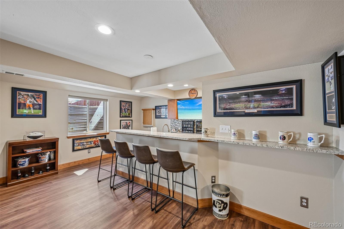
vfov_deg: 81.2
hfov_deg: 104.3
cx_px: 172
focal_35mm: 14
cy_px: 114
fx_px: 134
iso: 400
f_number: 10
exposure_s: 1/6
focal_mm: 14
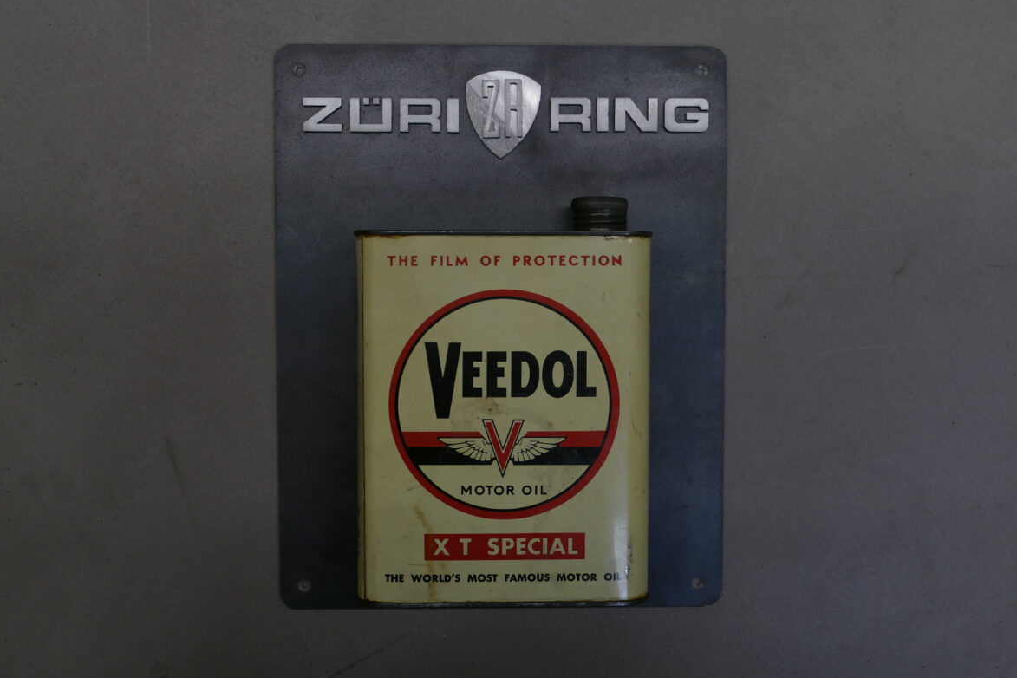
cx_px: 499
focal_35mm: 45
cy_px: 343
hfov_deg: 43.6
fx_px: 1271
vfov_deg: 29.9
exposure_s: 1/80
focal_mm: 16
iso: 160
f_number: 3.2
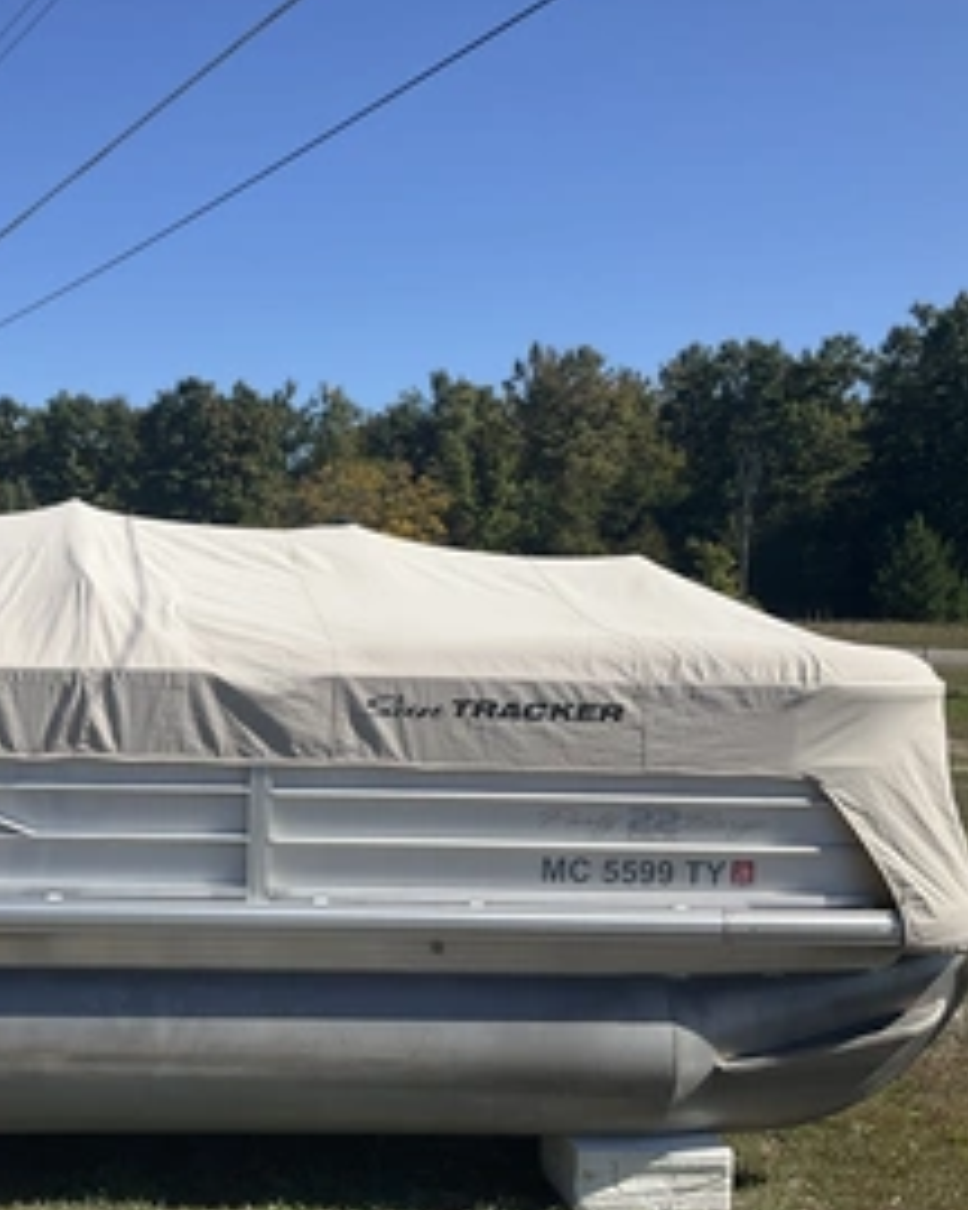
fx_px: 1504
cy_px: 659
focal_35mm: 42
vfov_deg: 43.8
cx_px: 117
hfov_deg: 33.9
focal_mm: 3
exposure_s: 1/2538
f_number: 1.8
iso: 25
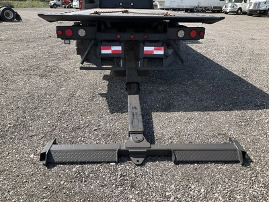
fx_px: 225
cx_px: 134
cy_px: 101
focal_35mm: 29
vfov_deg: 48.2
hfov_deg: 61.7
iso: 25
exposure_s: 1/898
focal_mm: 3
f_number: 1.8
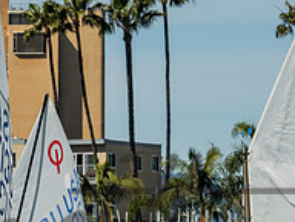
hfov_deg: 3.1
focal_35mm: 634
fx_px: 5403
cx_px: 50
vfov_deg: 2.3
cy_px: 265
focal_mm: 165
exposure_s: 1/500
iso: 250
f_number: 10
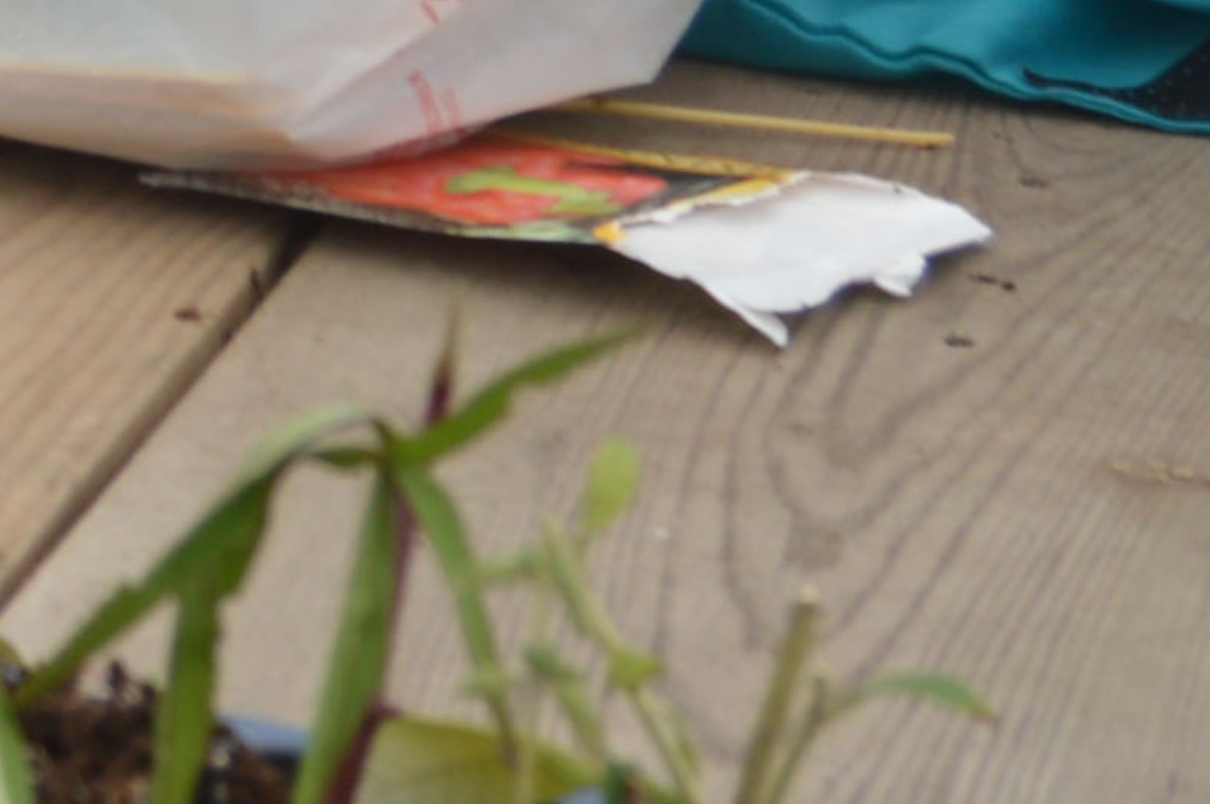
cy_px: -1336
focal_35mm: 261
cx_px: -1906
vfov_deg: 5.1
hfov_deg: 7.3
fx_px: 8756
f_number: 6.3
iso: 100
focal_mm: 23
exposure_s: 1/160
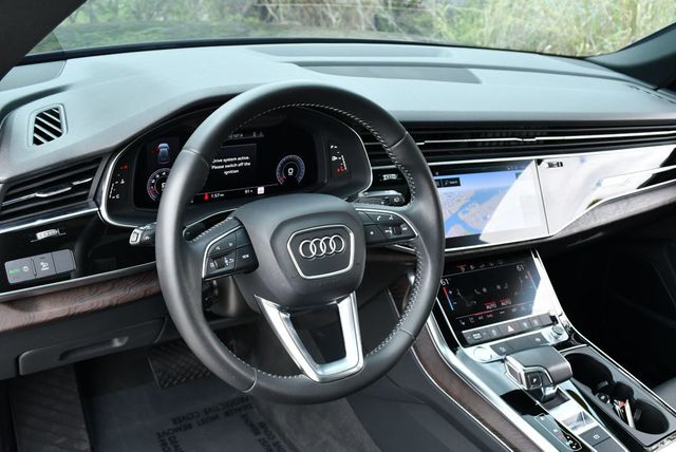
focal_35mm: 36
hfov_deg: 53.1
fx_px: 677
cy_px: 226
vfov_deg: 36.9
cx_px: 338
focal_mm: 18
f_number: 4.5
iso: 400
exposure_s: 1/250
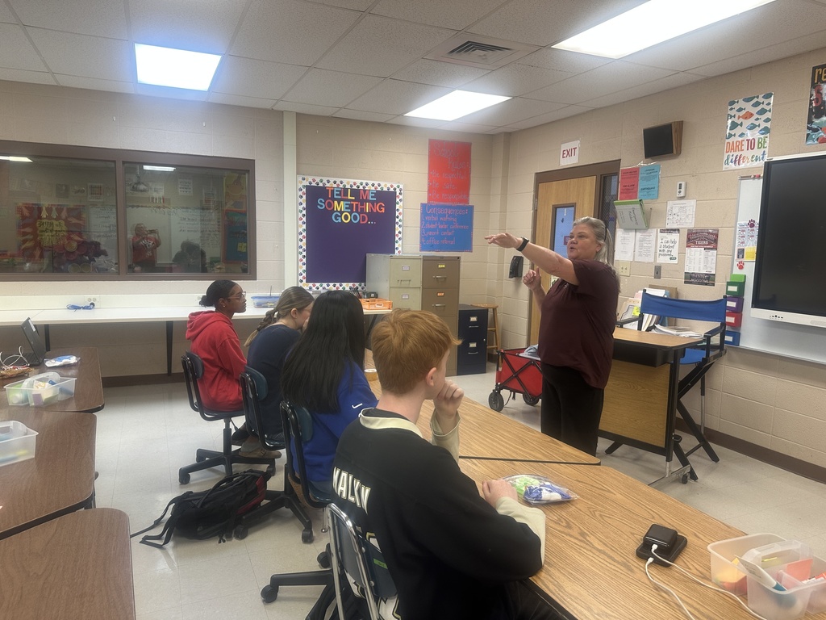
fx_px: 573
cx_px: 413
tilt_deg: -6.7
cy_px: 310
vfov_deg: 56.8
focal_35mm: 24
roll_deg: -1.4
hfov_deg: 71.6
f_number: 1.78
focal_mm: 6.86
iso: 125
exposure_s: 1/60
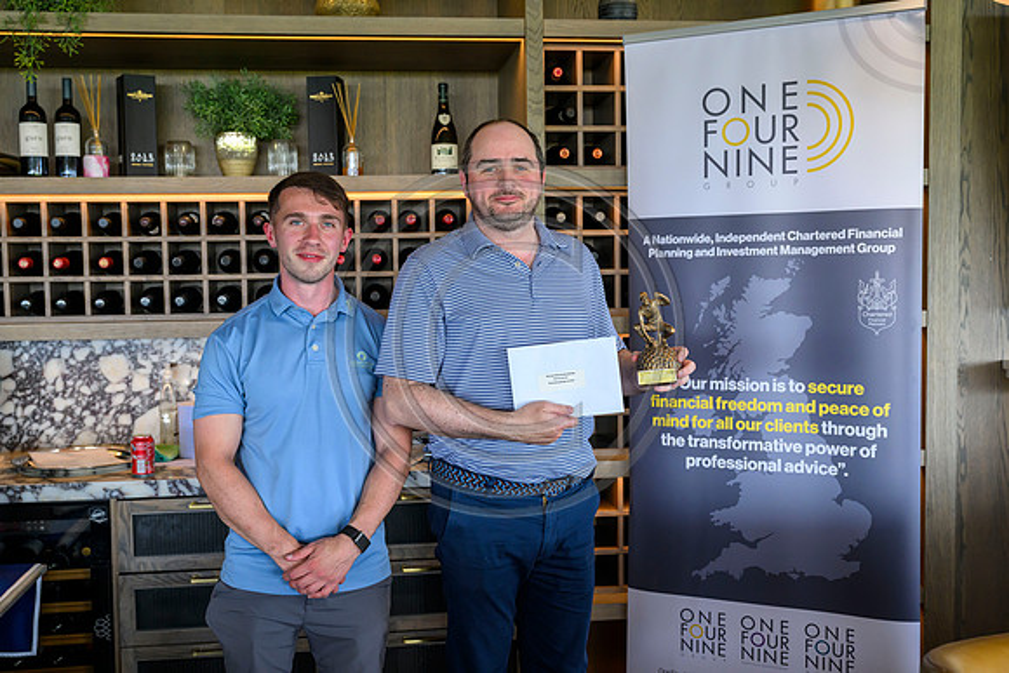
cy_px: 336
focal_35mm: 39
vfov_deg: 34.2
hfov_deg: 49.5
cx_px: 504
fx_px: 1093
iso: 2000
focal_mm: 39
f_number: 4.5
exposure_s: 1/320
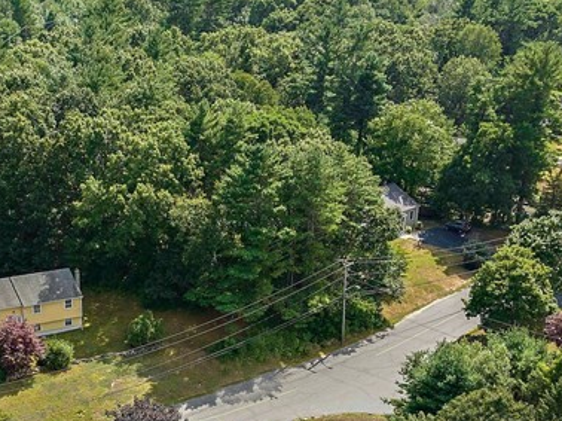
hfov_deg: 29.6
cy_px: 440
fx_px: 1055
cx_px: 177
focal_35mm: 65
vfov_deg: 21.6
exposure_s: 1/100
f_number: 2.8
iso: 120
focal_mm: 12.29
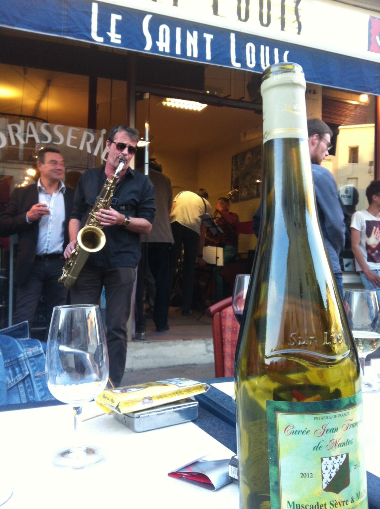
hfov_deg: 40.6
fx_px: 514
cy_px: 254
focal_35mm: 35
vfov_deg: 52.7
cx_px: 190
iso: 80
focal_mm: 3.85
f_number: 2.8
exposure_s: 1/17
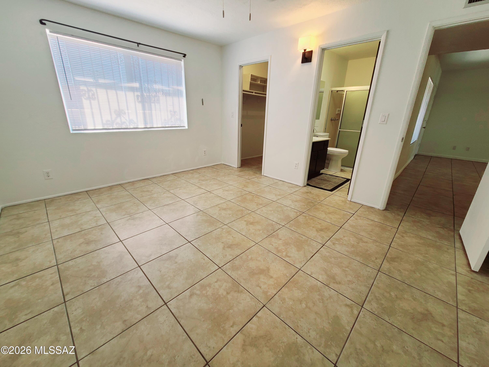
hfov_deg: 106.2
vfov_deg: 89.9
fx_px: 184
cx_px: 244
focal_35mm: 13
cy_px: 184
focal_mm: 2.2
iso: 64
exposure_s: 1/60.2
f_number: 2.2
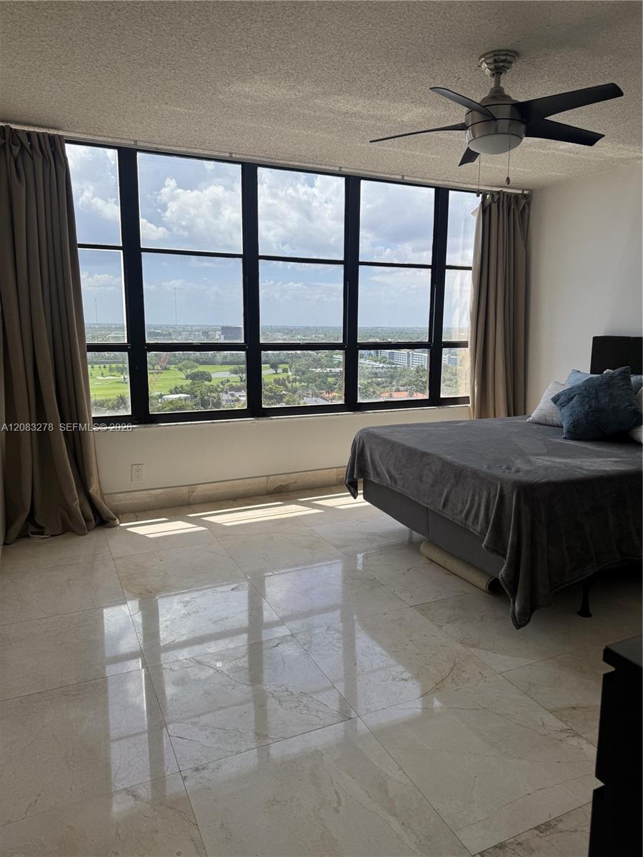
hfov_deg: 56.8
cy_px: 428
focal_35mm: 24
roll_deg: +2.2
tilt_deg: -11.2
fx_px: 594
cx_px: 322
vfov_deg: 71.6
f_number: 1.78
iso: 80
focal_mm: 6.76
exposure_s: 1/765
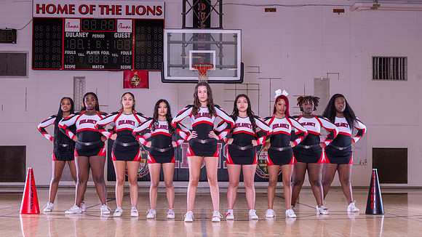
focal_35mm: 49
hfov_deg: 41.9
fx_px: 551
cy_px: 152
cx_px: 224
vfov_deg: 24.2
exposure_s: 1/100
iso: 400
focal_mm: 38
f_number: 8
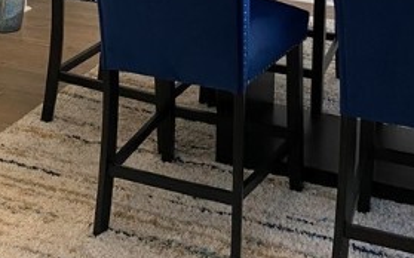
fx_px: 857
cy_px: -139
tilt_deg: -7.4
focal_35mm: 76
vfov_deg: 15.6
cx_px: 137
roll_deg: -0.6
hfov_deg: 27.0
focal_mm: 4.25
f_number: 1.8
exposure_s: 1/60
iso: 100
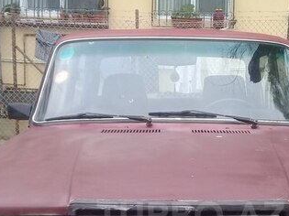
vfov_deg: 21.8
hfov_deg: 29.6
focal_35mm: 65
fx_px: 542
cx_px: 191
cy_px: 216
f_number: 2.2
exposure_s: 1/122
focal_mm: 3.3
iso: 50
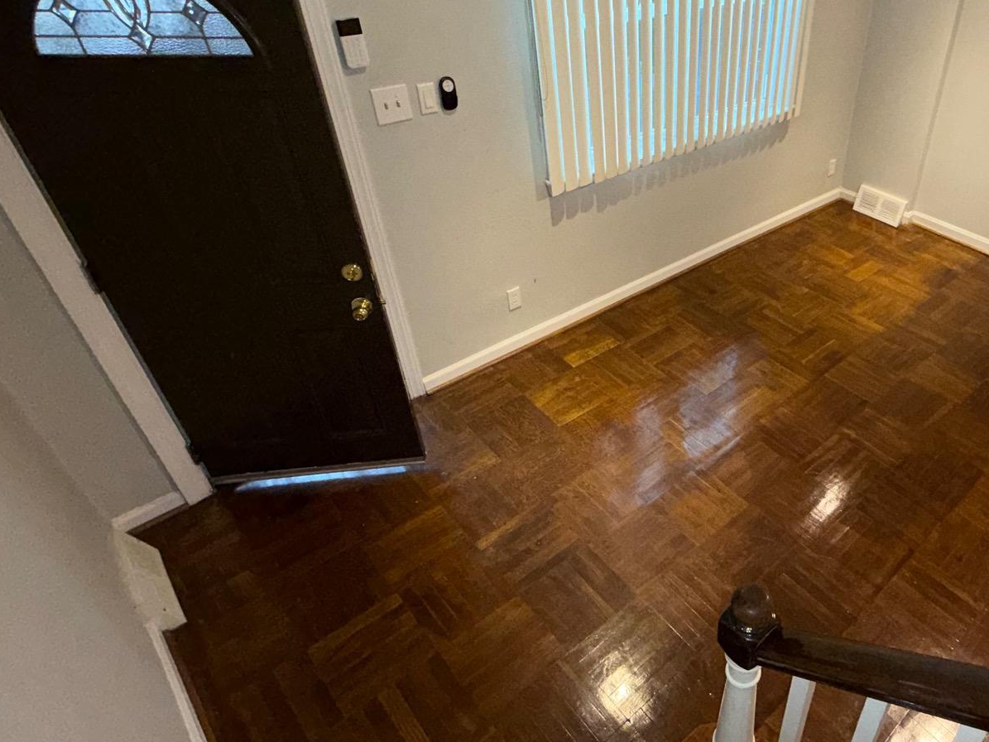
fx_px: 686
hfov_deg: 67.7
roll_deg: -4.1
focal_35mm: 24
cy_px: 337
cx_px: 724
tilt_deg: -36.9
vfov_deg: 56.7
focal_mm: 2.22
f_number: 2.2
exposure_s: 1/60
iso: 125
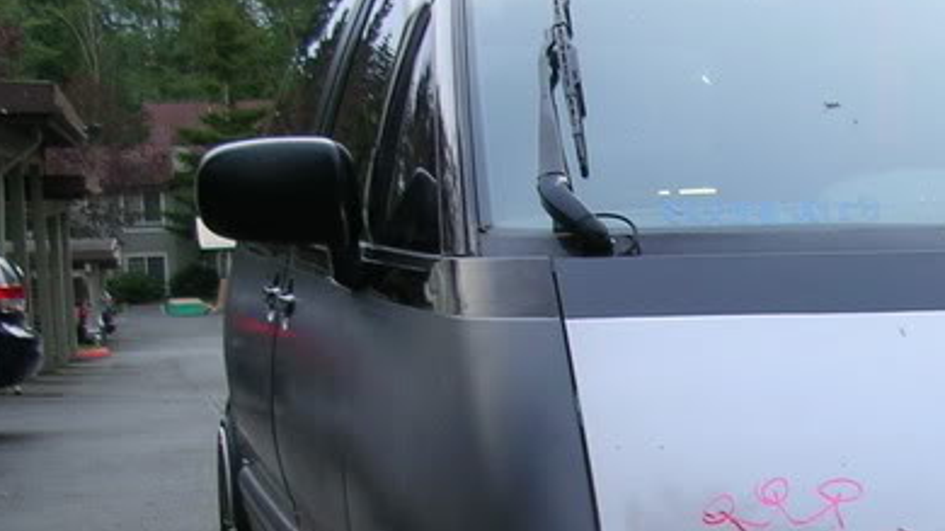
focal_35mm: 85
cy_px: 599
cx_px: 916
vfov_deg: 13.9
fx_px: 2129
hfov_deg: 24.1
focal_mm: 5.8
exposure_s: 1/30
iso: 50
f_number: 2.8
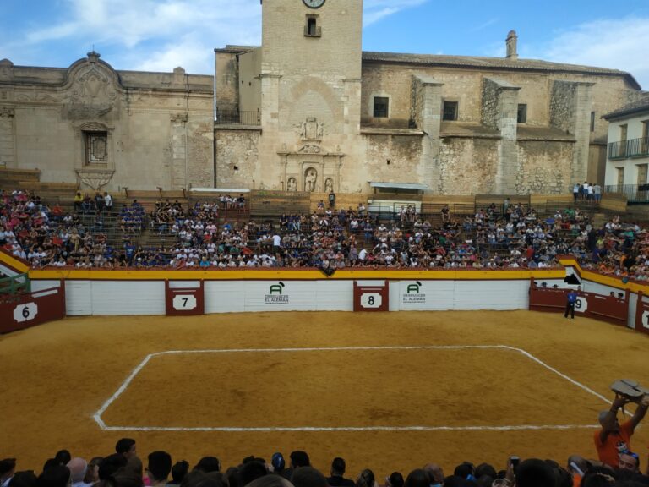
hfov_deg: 71.6
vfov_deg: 56.8
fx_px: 450
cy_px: 244
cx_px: 324
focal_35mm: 24
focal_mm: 3.94
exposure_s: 1/594
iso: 125
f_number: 1.9
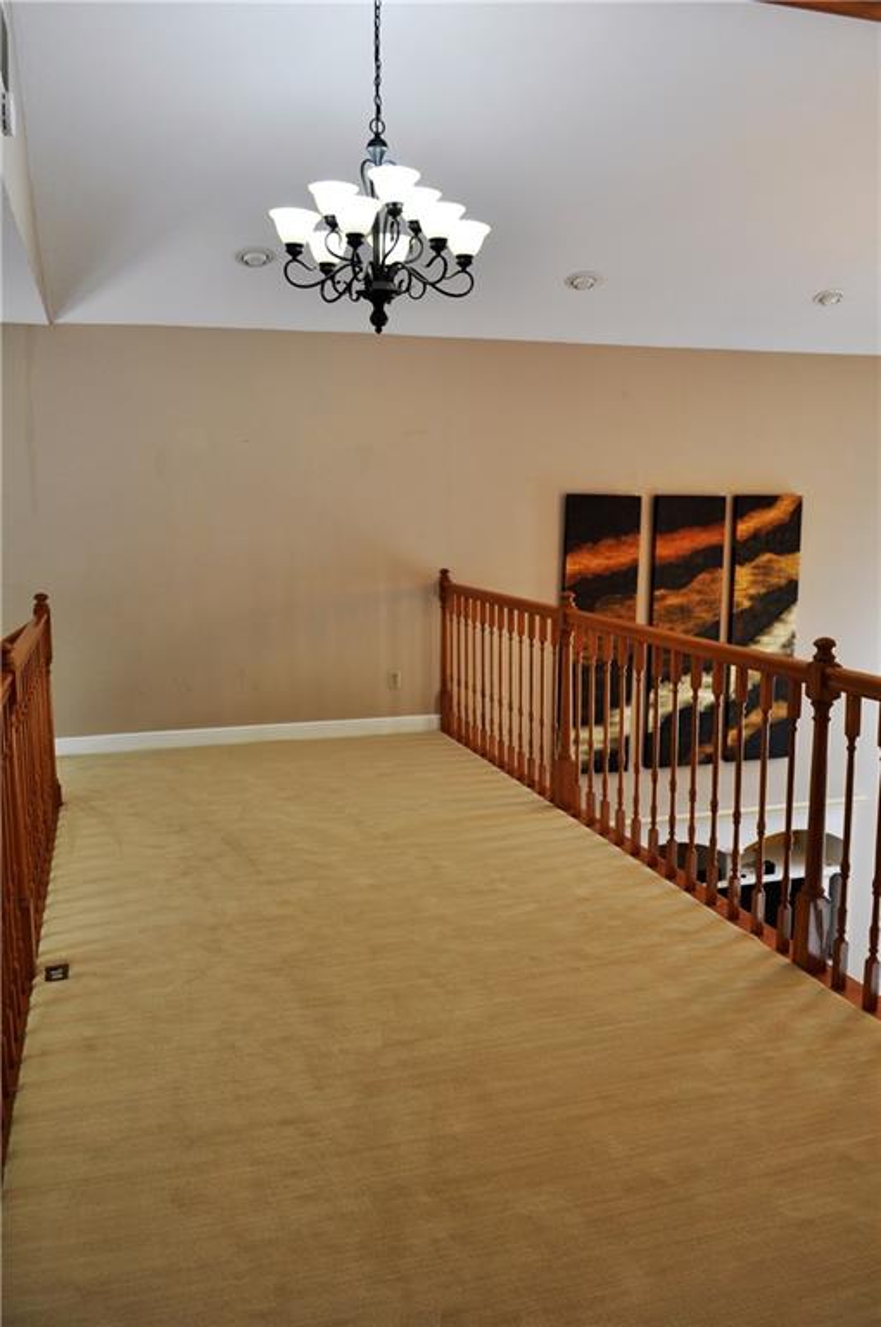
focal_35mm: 30
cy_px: 664
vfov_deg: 62.0
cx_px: 440
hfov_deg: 43.5
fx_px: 1104
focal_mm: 20
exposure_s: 1/40
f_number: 6.3
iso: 200
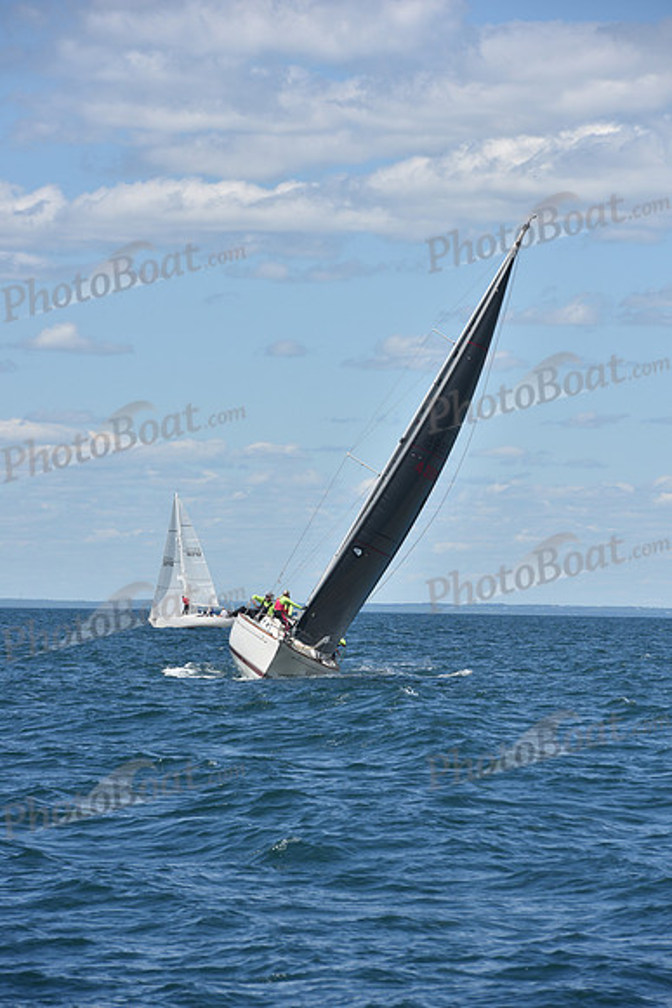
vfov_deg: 10.3
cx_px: 336
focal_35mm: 200
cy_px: 504
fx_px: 5596
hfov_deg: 6.9
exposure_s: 1/800
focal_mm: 200
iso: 250
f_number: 10
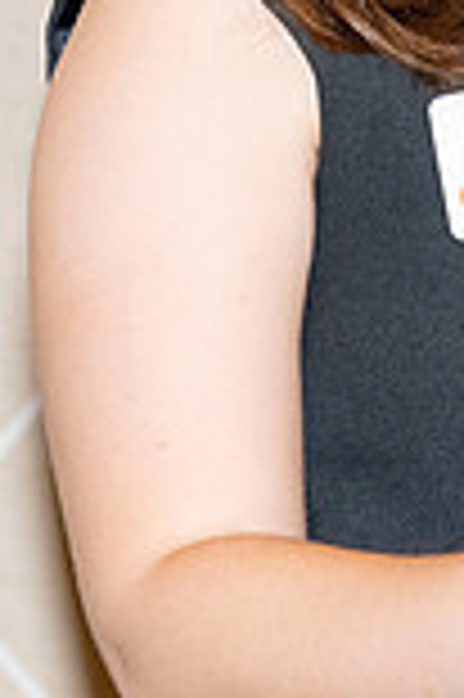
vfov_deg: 4.4
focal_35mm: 469
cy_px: -2
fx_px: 9087
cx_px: 623
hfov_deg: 2.9
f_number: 5.6
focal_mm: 105
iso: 1000
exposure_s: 1/125
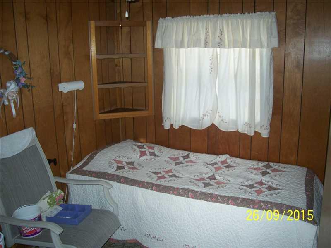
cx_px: 166
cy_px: 124
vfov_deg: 41.8
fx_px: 325
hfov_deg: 54.0
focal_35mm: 34
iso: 160
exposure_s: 1/60
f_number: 2.7
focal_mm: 5.6
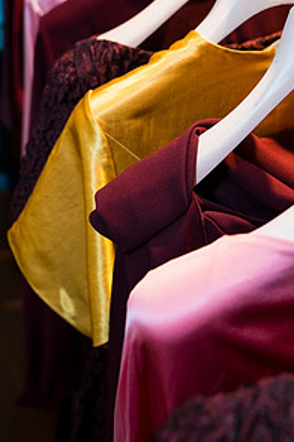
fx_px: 675
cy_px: 138
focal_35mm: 55
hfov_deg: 24.5
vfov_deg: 35.8
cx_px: 165
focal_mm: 36
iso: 1250
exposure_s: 1/100
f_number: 4
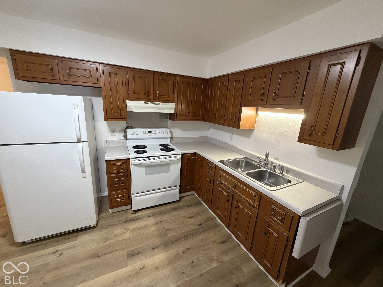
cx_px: 192
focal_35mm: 14
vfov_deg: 85.7
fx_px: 155
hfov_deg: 102.1
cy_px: 144
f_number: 2.2
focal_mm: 2.22
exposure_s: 1/60
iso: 320
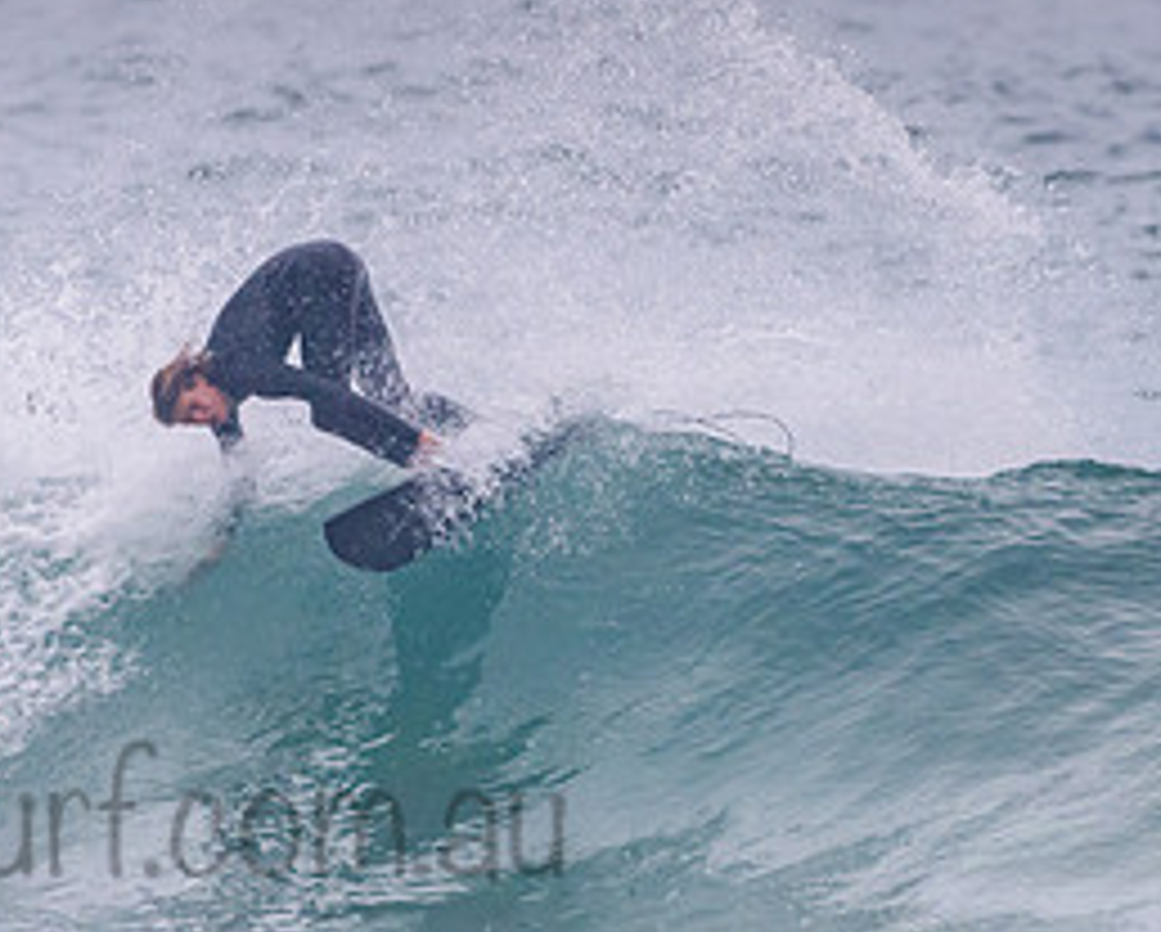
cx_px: 356
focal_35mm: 1291
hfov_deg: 1.5
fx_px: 44411
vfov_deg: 1.2
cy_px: 575
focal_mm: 500
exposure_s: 1/2000
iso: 1100
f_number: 5.6
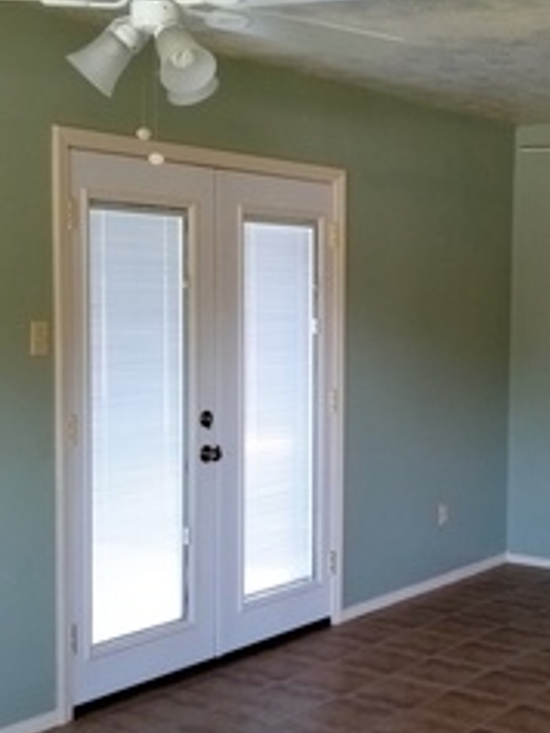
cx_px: 496
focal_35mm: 59
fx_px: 1249
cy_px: 418
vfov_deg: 32.6
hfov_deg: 24.1
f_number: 2.2
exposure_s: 1/33.3
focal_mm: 3.71
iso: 300
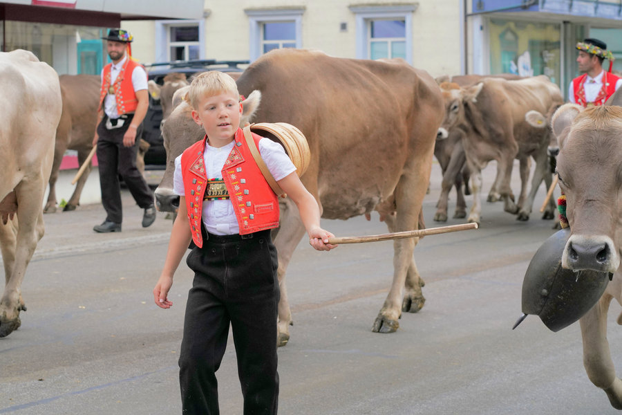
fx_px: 1468
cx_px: 311
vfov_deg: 16.1
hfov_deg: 23.9
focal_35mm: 85
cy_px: 208
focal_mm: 85
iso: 800
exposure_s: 1/1250
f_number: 6.3
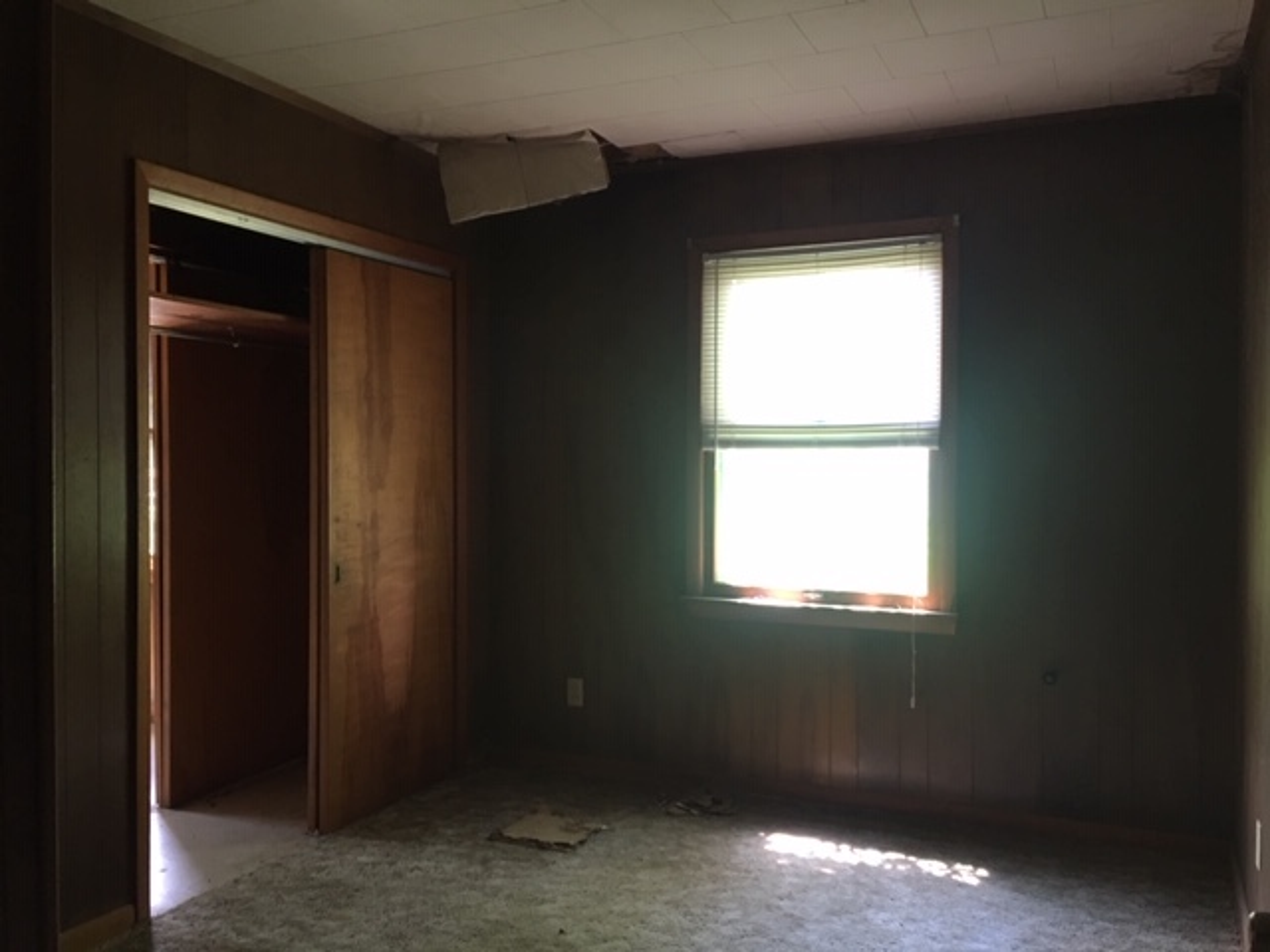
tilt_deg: +0.2
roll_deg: -0.2
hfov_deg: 61.7
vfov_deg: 48.2
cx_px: 635
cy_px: 476
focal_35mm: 29
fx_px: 1064
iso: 50
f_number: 2.2
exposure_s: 1/15
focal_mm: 4.15
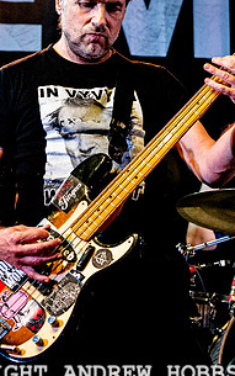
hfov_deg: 7.3
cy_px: 109
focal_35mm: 179
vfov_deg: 11.7
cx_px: 100
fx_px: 1832
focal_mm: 78
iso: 4000
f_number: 5
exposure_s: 1/1000
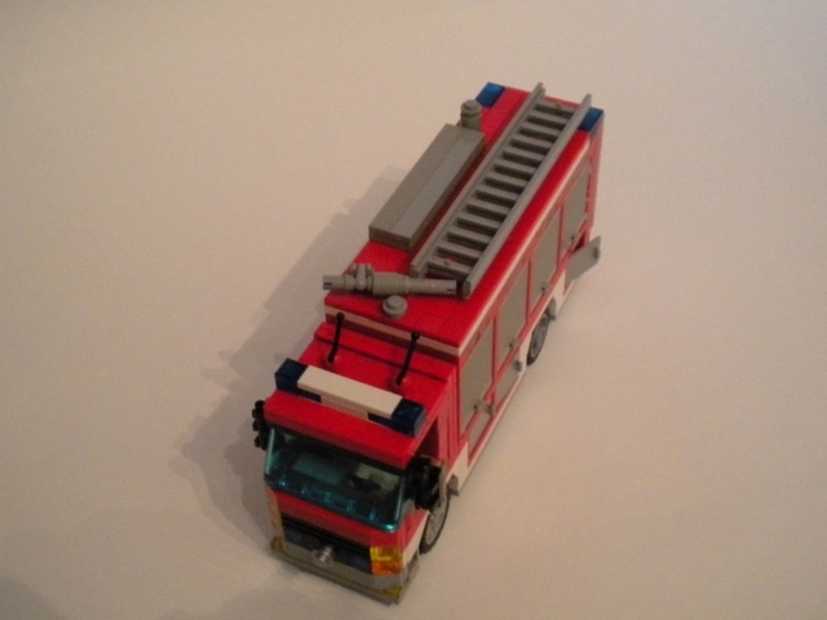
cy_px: 310
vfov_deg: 35.1
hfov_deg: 45.8
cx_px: 414
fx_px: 980
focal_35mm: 41
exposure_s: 1/24
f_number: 3.5
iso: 800
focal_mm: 7.4
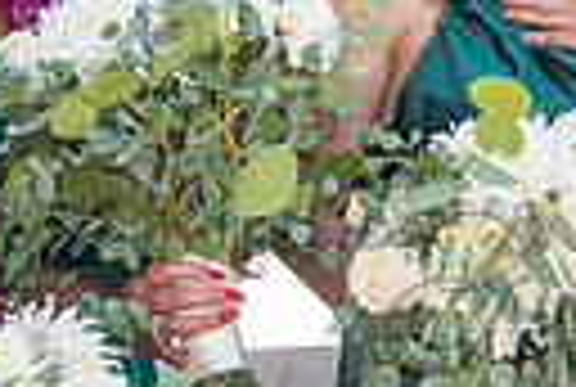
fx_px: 2325
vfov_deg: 9.5
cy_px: 202
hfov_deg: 13.3
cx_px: 877
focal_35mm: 145
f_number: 5
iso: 100
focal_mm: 29
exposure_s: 1/125
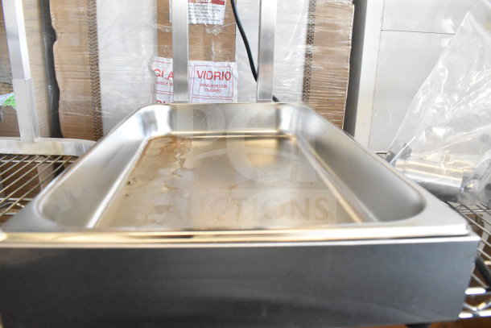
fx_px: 368
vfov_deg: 48.0
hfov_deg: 67.4
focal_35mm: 27
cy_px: 164
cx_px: 246
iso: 6400
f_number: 7.1
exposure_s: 1/200
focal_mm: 18
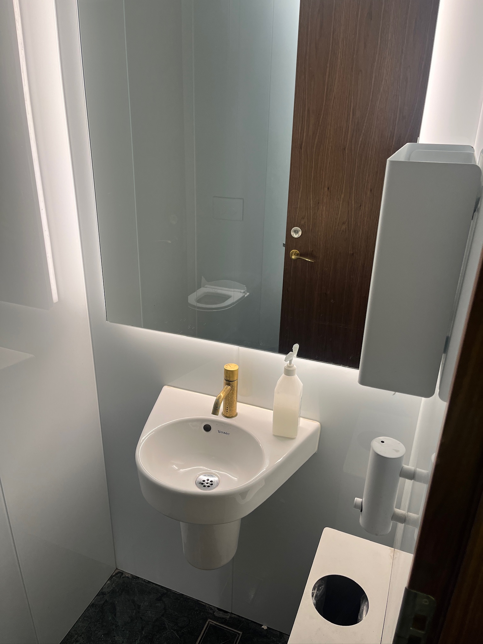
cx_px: 242
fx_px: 484
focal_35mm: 26
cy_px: 322
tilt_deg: -24.6
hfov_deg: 53.1
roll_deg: -0.2
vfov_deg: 67.3
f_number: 1.6
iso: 80
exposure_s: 1/121
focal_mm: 5.1
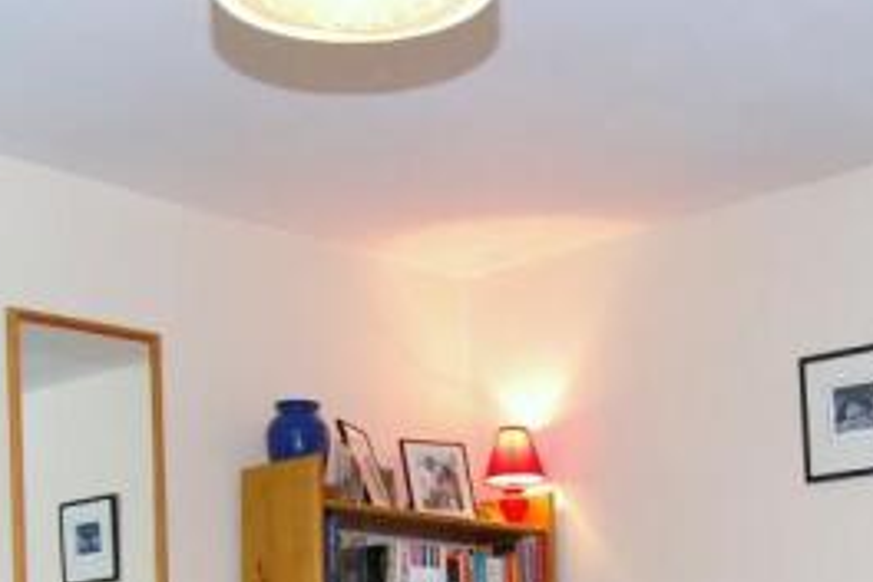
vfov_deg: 19.2
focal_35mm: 67
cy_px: 691
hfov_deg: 29.8
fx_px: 1625
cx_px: 605
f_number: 4
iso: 400
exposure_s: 1/60
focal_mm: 18
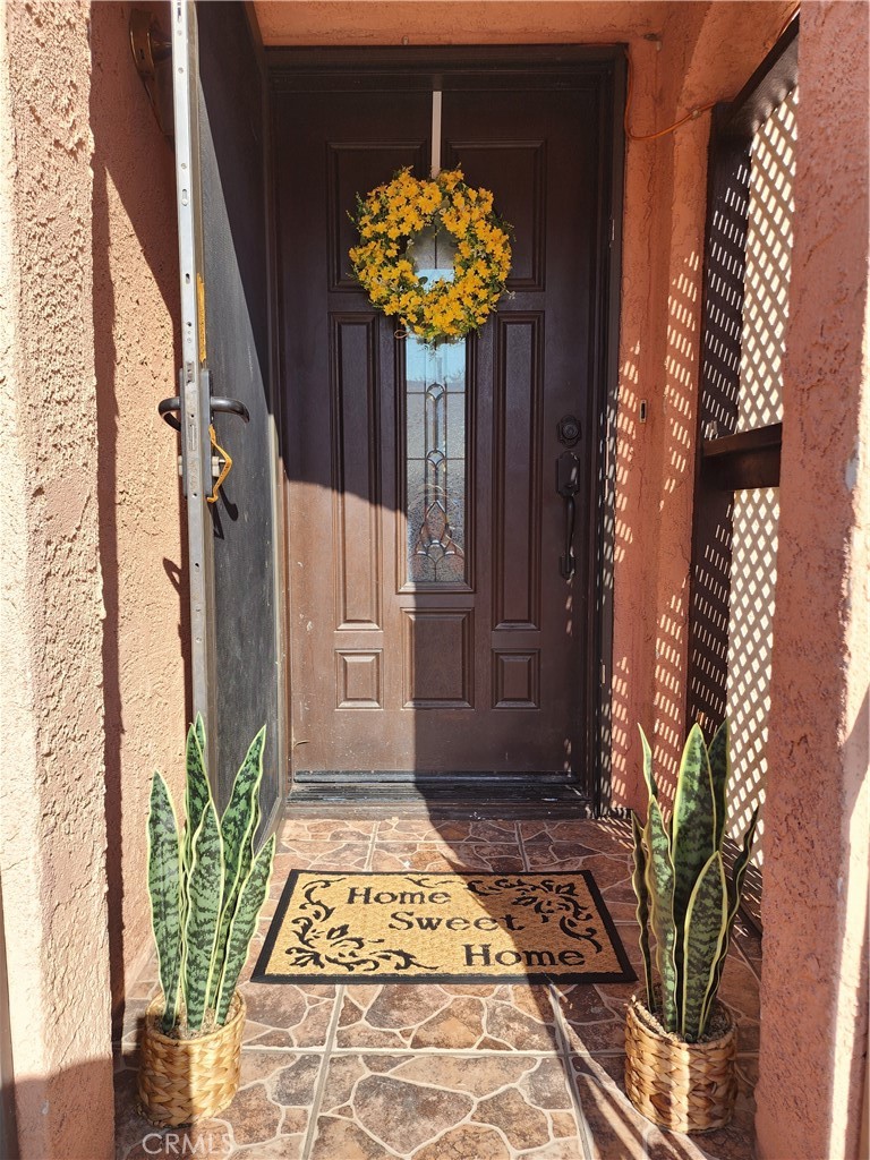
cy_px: 580
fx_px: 771
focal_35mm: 23
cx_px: 435
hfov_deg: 58.9
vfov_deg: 73.9
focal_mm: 6.4
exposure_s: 1/439
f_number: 1.8
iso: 12
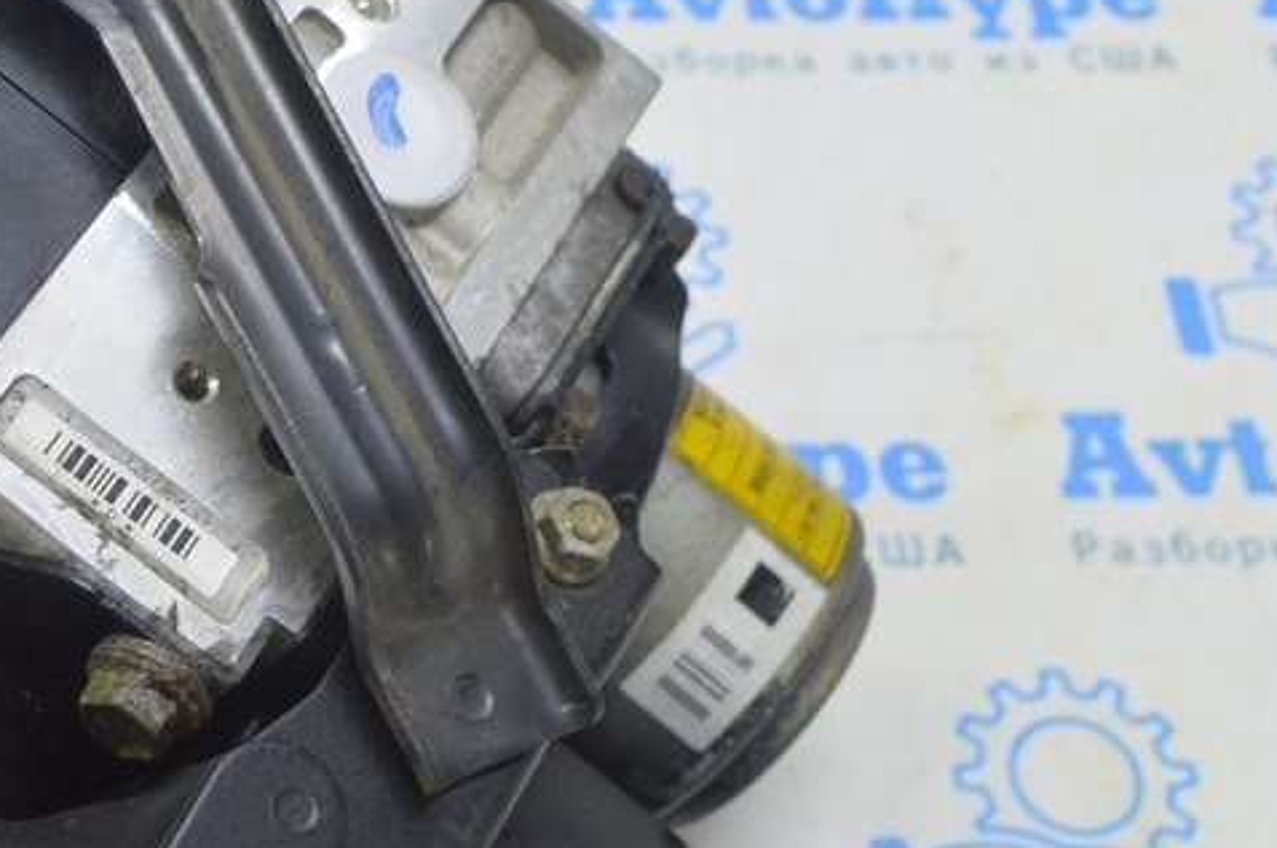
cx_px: 198
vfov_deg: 18.4
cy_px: 488
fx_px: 2625
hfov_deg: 26.7
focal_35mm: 74
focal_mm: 23
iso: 400
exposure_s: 1/20
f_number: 5.6
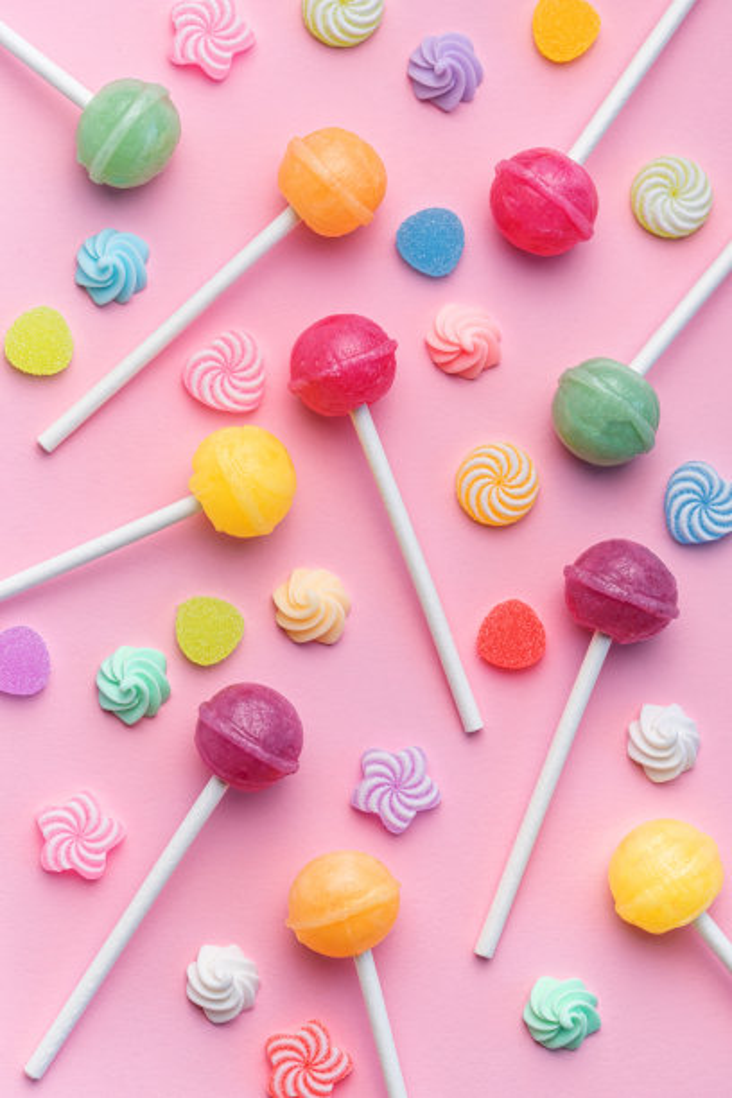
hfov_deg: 13.0
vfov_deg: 19.5
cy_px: 549
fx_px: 3202
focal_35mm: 105
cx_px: 366
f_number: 6.3
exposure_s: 1/400
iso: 250
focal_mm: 105
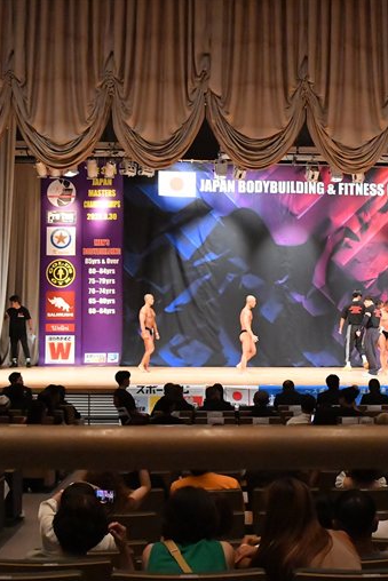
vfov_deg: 31.4
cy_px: 292
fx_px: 1034
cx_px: 347
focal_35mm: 64
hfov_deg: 20.8
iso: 12800
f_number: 5.6
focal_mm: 28
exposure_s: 1/400
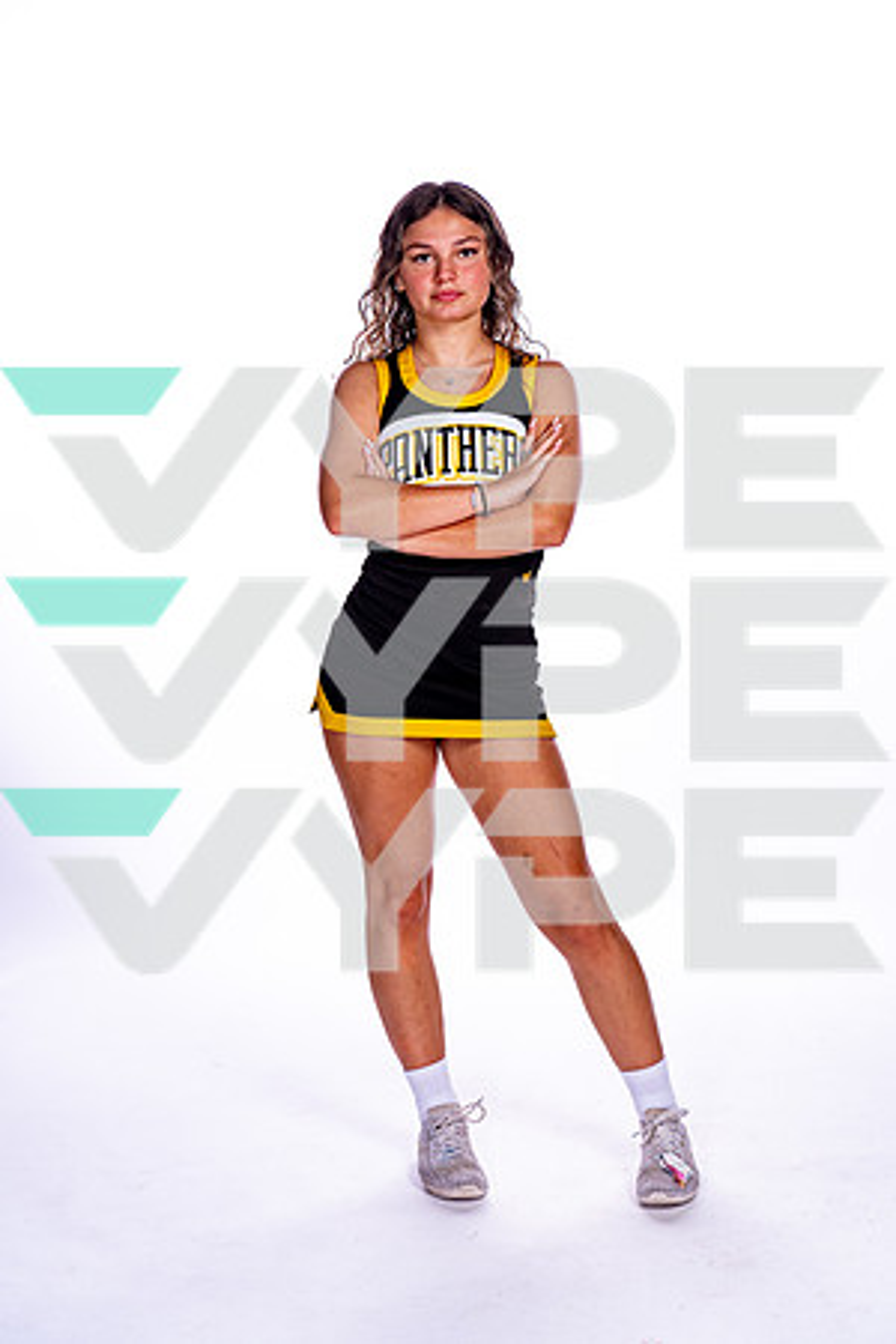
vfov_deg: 28.8
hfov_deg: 19.5
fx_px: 2613
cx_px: 448
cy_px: 672
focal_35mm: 70
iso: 100
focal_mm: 70
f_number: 5.6
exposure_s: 1/250
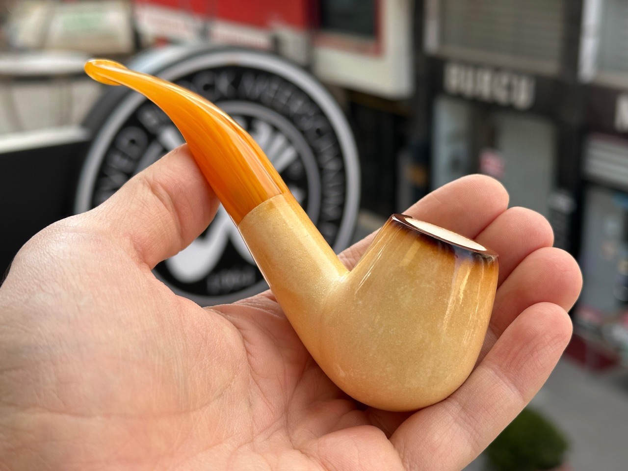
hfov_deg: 39.7
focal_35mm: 48
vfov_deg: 30.3
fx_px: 871
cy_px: 236
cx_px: 314
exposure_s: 1/564
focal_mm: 6.86
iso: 64
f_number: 1.78
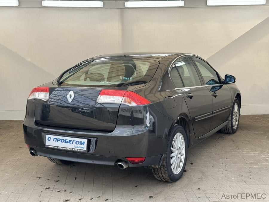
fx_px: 373
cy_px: 101
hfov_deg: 39.7
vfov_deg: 30.3
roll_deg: -0.6
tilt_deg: -9.4
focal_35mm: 48
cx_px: 134
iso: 64
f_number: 1.78
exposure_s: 1/553
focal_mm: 6.76
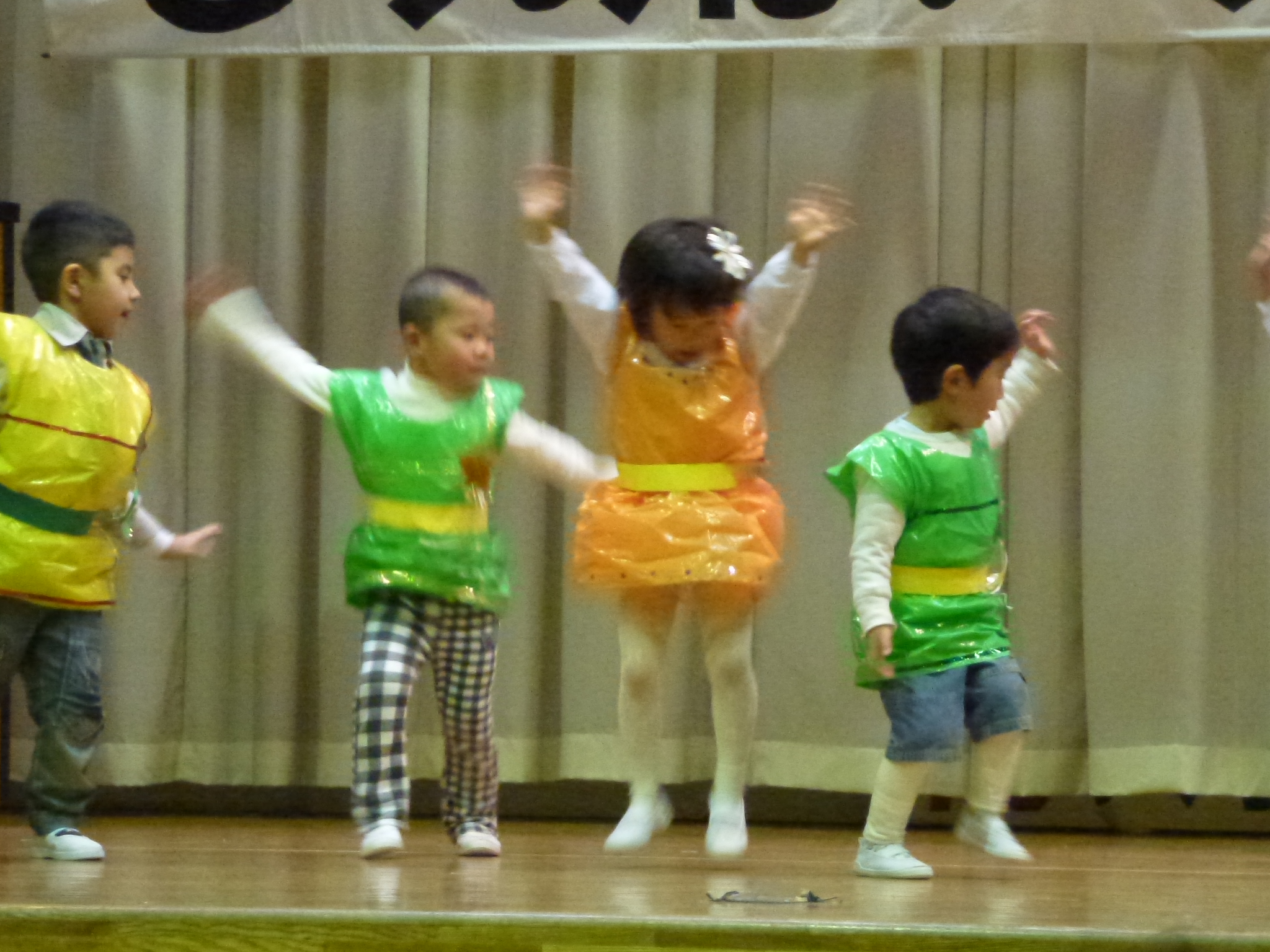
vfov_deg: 11.4
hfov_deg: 15.2
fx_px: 4769
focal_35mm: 130
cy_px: 582
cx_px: 520
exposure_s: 1/30
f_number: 5
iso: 1600
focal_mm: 18.7
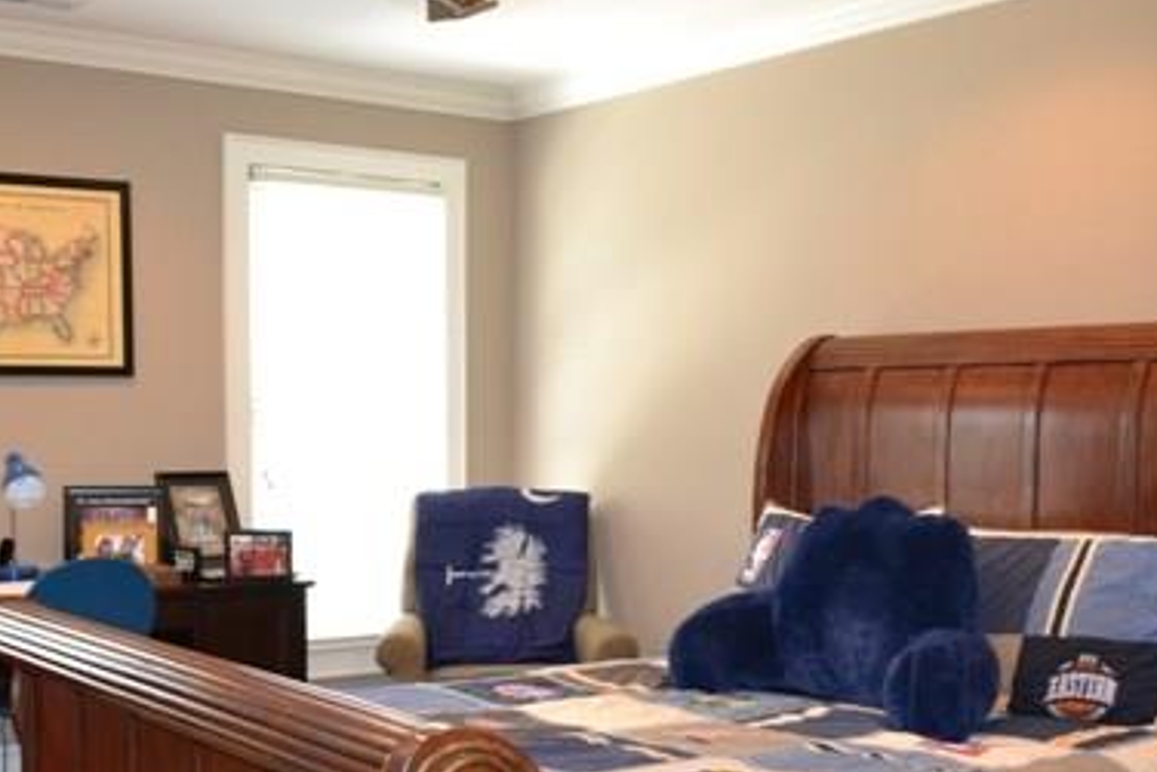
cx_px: 514
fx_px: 1479
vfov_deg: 28.8
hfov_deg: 42.7
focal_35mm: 46
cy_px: 577
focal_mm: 18
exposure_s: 1/60
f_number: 3.5
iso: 2200
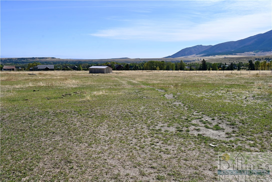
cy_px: 91
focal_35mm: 33
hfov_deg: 57.2
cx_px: 136
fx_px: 249
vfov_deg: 40.0
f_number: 8
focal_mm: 33
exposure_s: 1/500
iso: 100
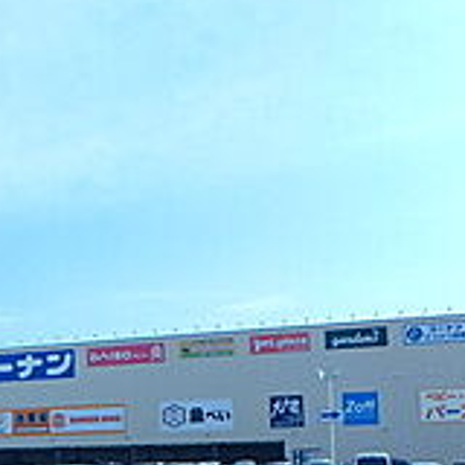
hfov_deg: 29.5
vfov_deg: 30.8
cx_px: -46
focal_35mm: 52
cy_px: 445
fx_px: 790
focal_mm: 3.7
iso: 125
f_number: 6
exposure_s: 1/400
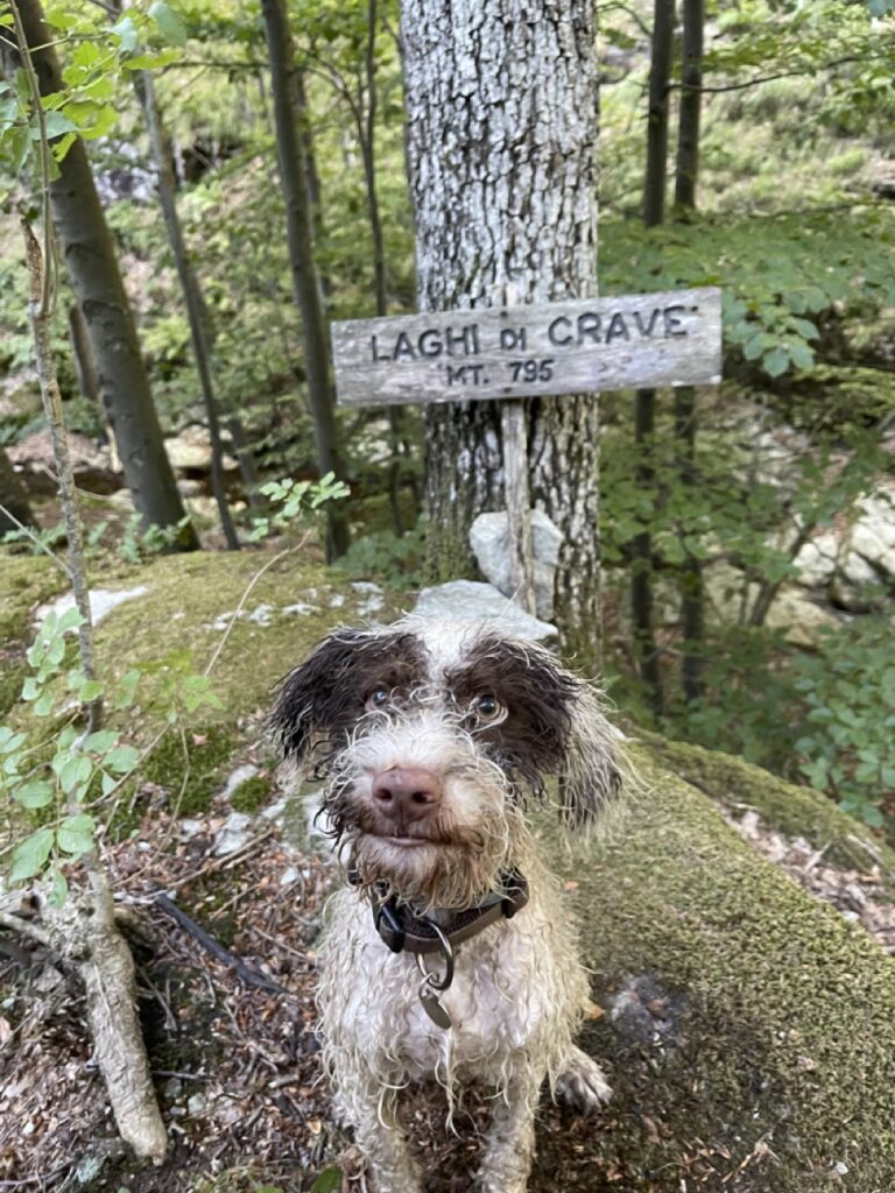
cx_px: 448
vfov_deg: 67.3
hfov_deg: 53.1
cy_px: 596
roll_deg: +5.2
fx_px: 896
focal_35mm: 26
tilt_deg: -28.0
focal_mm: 5.1
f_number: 1.6
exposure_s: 1/54
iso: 500
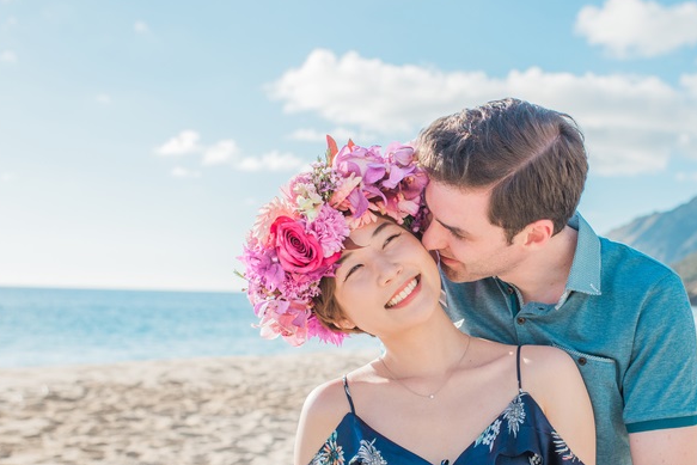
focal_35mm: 54
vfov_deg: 24.8
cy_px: 344
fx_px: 1046
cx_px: 462
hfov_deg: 36.5
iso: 200
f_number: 4.5
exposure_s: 1/4000
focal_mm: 35
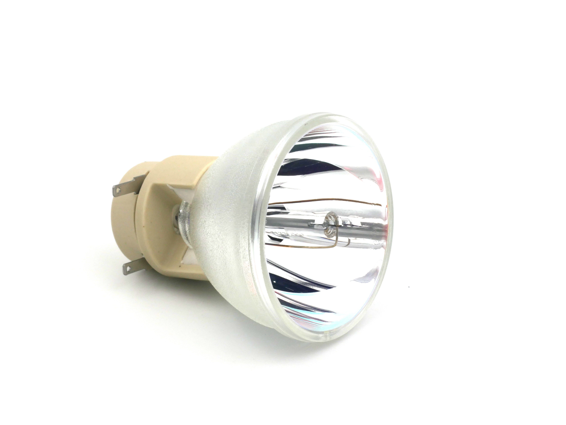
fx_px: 1374
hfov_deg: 23.3
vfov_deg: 17.6
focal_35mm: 84
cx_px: 283
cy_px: 212
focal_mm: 42
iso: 400
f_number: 22
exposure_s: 1/40
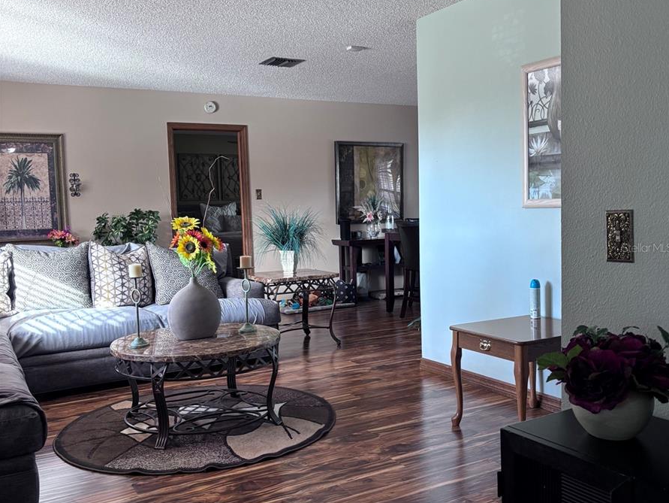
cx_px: 337
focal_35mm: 35
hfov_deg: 52.6
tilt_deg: -3.0
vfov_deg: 40.7
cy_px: 247
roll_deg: +0.9
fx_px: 677
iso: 160
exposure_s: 1/60
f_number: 1.6
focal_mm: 5.96
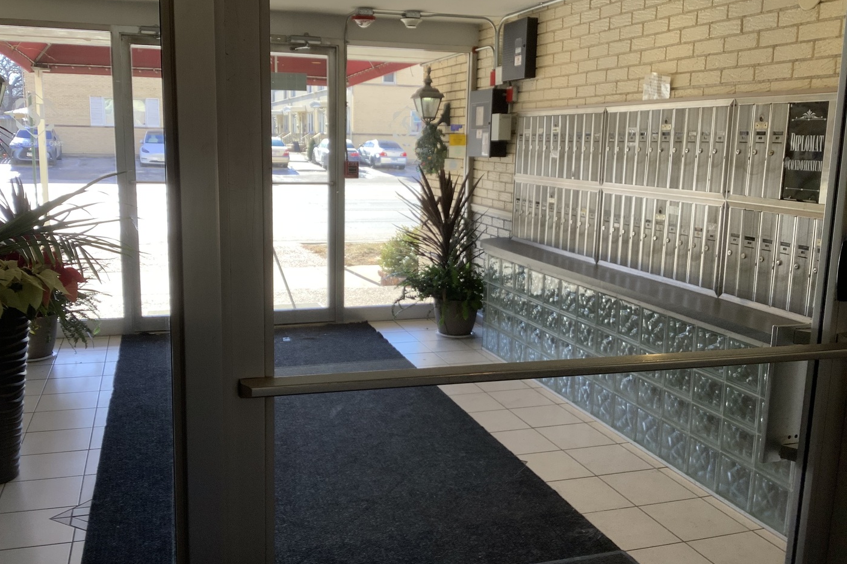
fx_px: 776
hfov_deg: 57.2
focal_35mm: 33
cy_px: 287
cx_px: 415
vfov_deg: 40.0
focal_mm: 3.3
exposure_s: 1/120
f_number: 2.4
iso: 50
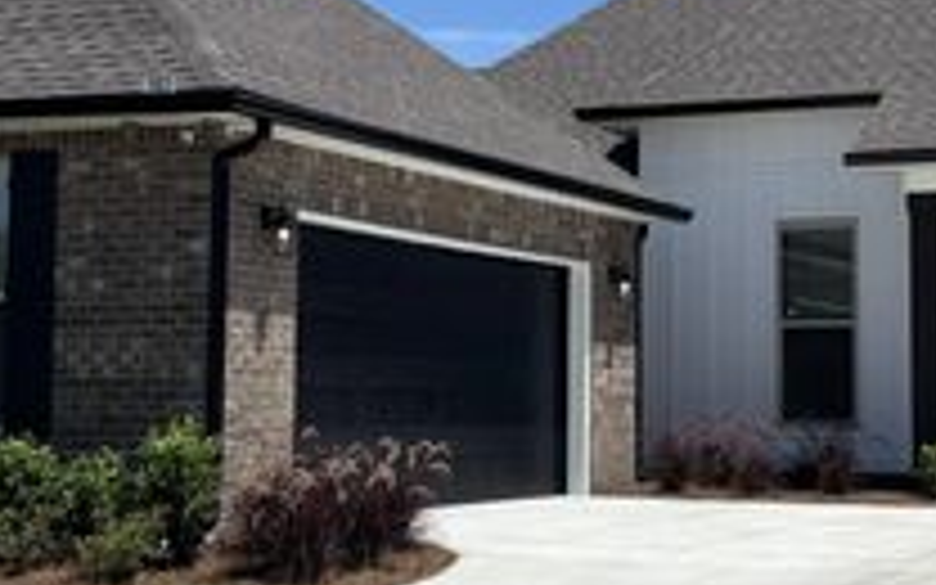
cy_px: 225
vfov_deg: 15.4
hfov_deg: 24.3
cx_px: 608
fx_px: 2168
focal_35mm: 85
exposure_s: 1/5618
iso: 50
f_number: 1.6
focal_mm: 5.96
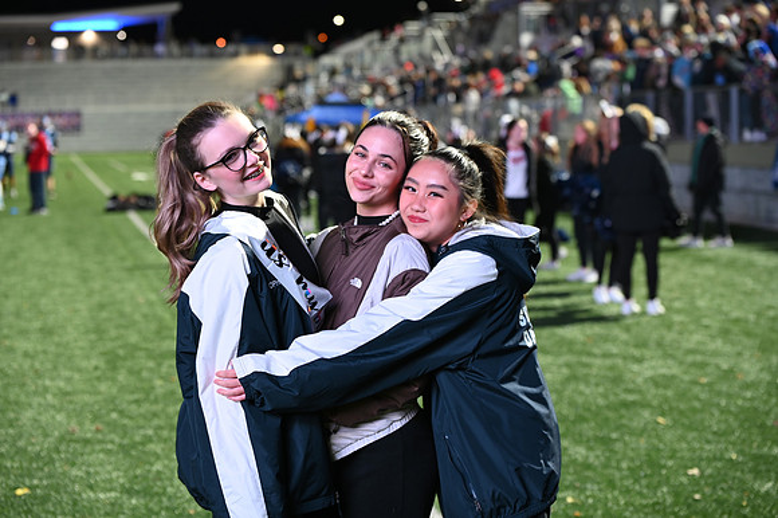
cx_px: 389
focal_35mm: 70
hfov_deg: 28.9
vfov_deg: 19.4
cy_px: 259
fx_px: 1512
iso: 800
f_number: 3.5
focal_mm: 70
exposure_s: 1/50
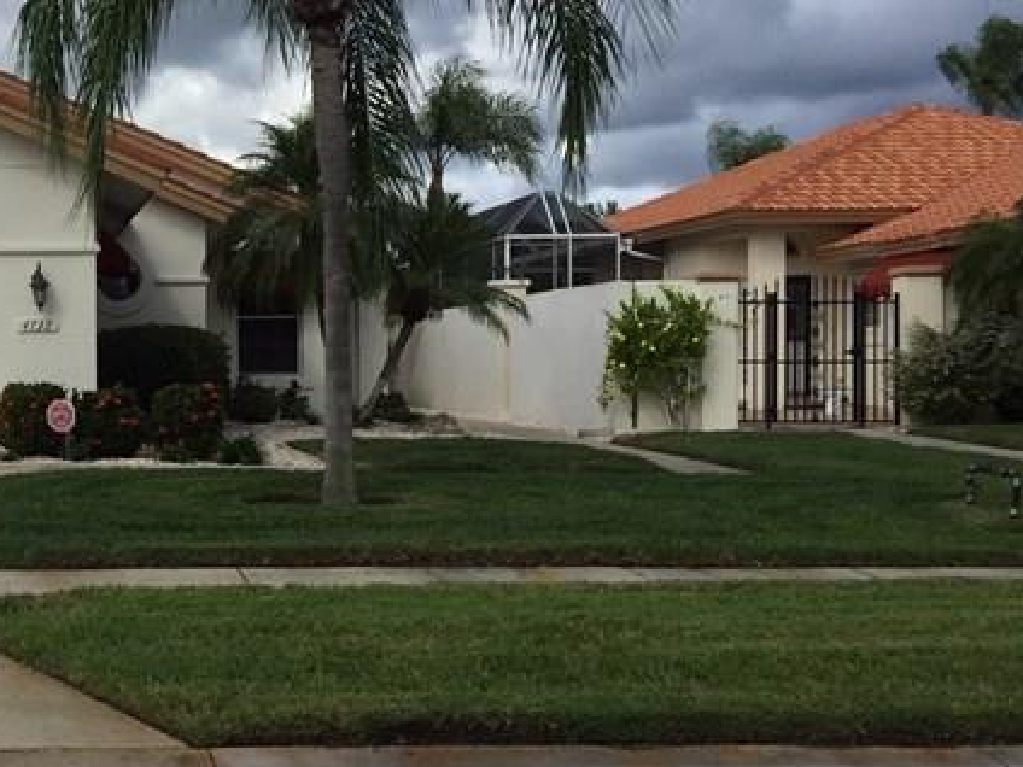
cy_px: 425
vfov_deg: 21.0
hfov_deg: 26.4
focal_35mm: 70
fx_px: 2069
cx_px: 24
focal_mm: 4.15
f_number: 2.2
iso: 32
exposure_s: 1/2825
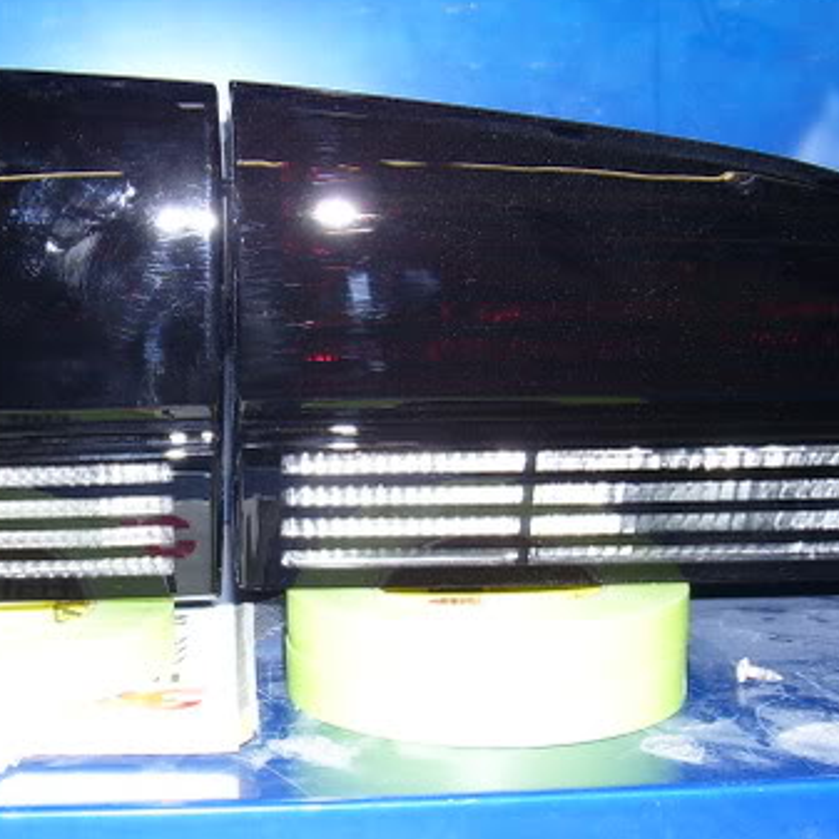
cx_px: 162
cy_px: 480
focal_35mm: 57
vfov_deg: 30.0
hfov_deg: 29.3
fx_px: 1563
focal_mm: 5.6
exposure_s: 1/60
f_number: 2.7
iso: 80
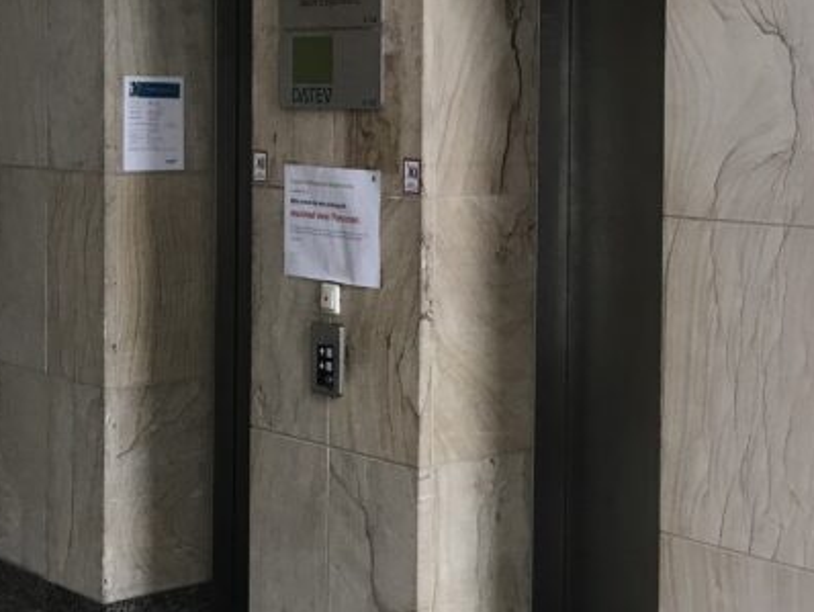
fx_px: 1694
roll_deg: -0.5
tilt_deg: -0.4
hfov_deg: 26.8
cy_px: 154
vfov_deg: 20.3
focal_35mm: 72
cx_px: 558
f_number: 1.8
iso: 25
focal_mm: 3.99
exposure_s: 1/33
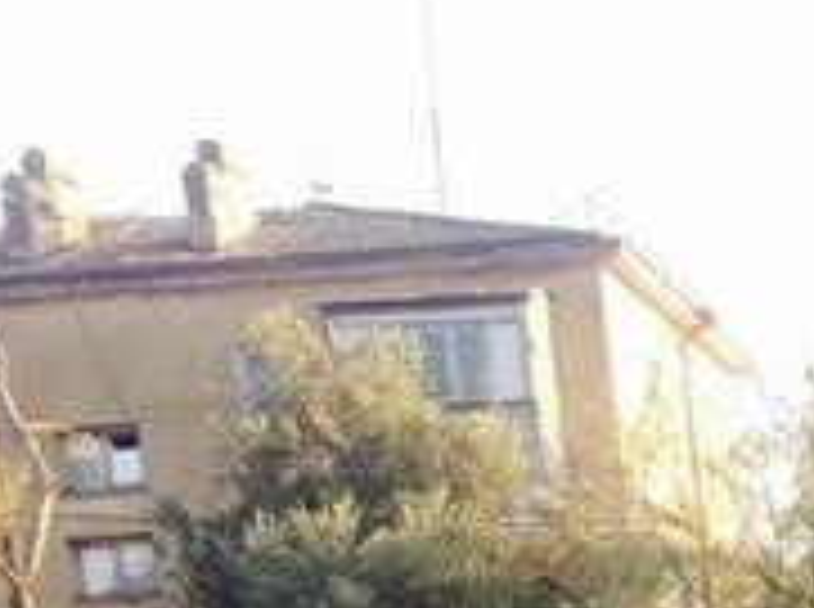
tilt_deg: -7.9
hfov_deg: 16.8
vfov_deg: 12.9
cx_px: 1241
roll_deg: +5.6
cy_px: 1007
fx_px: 2488
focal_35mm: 106
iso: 32
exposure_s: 1/216
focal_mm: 4.15
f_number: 2.2
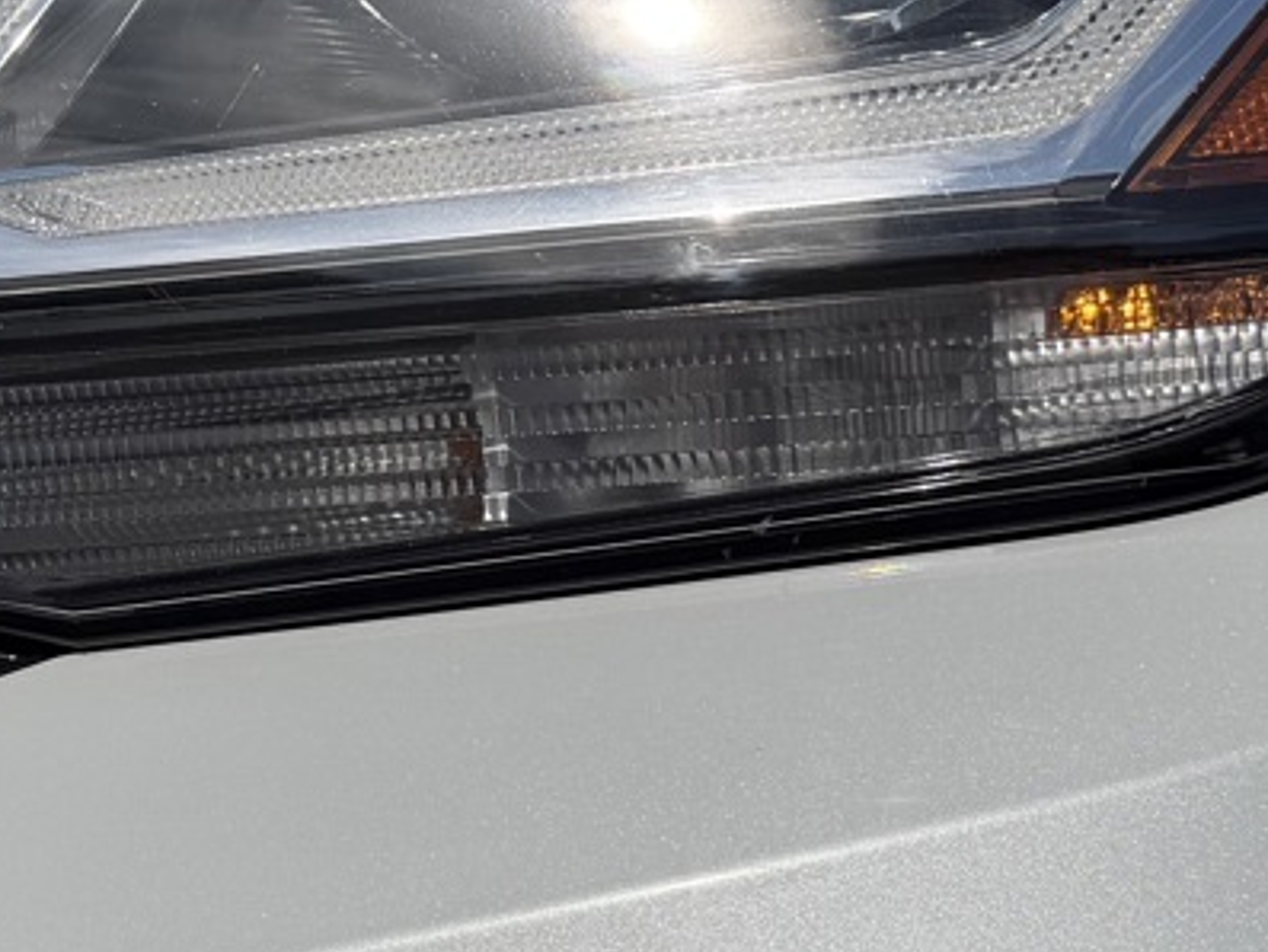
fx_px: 3188
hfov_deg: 22.1
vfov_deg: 17.0
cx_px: 211
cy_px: 444
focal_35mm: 87
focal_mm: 6.76
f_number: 1.78
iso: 80
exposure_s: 1/14286
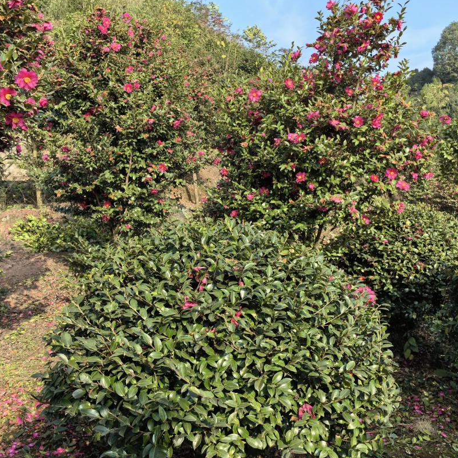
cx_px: 228
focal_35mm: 32
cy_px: 236
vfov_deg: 51.1
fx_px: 479
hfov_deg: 51.1
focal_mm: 5.75
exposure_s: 1/1372
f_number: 2
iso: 50
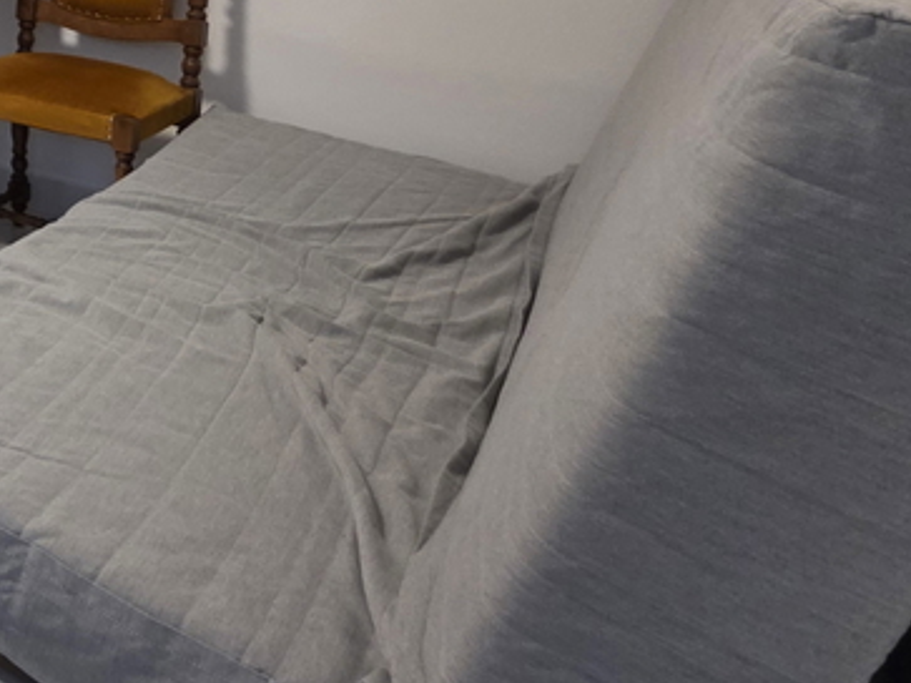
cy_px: -123
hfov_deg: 27.6
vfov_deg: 29.3
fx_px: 1131
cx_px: -492
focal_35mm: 43
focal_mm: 2.2
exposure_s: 1/100
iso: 250
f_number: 1.9
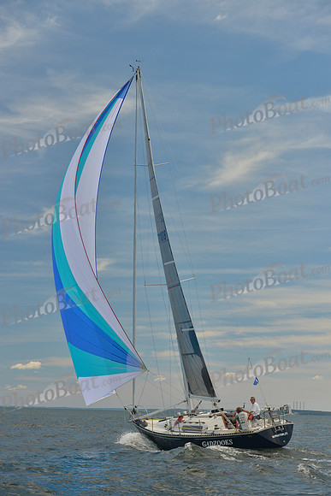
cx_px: 166
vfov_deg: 28.8
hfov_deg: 19.5
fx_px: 965
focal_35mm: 70
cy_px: 248
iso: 200
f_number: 6.3
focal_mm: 70
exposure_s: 1/640
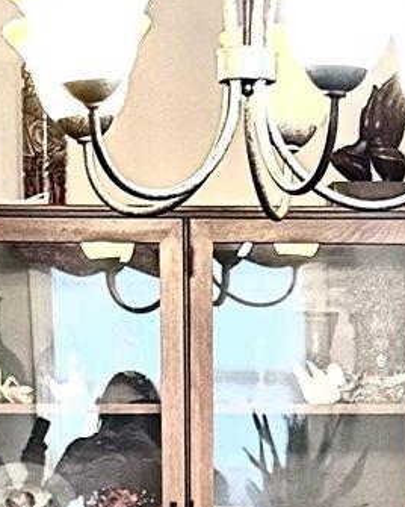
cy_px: 760
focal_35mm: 161
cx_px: 245
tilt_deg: -7.3
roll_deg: -0.7
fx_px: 2412
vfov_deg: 11.5
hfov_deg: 9.6
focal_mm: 6.86
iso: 640
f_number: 1.78
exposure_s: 1/60
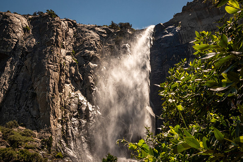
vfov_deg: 30.4
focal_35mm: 44
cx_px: 137
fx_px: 298
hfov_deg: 44.3
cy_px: 78
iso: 100
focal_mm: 14.16
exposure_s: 1/250
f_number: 10
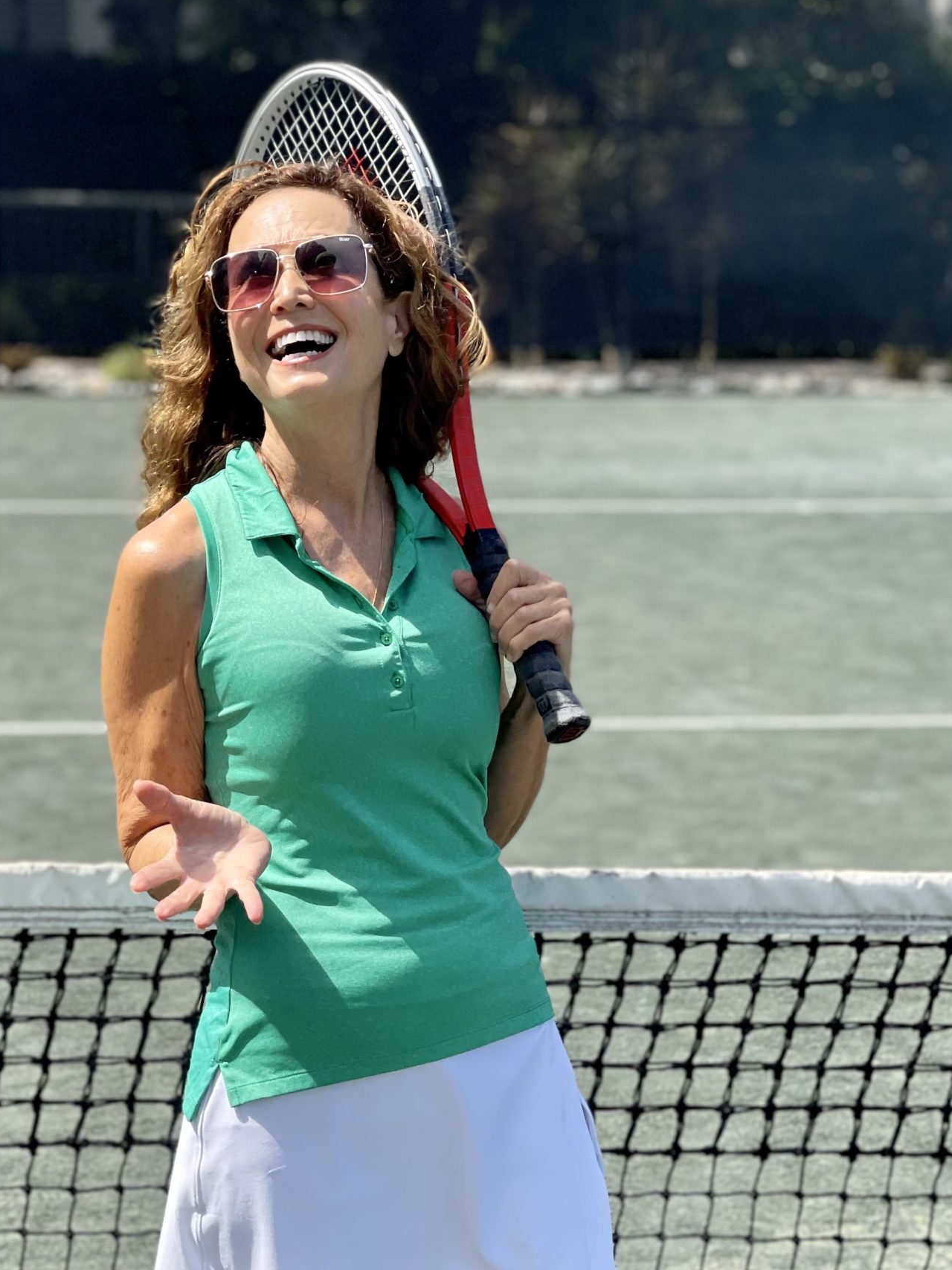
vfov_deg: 20.4
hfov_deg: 15.4
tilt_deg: -10.3
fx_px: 3521
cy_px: 783
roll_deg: -1.0
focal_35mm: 96
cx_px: 401
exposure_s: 1/797
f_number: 2.2
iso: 32
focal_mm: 7.5
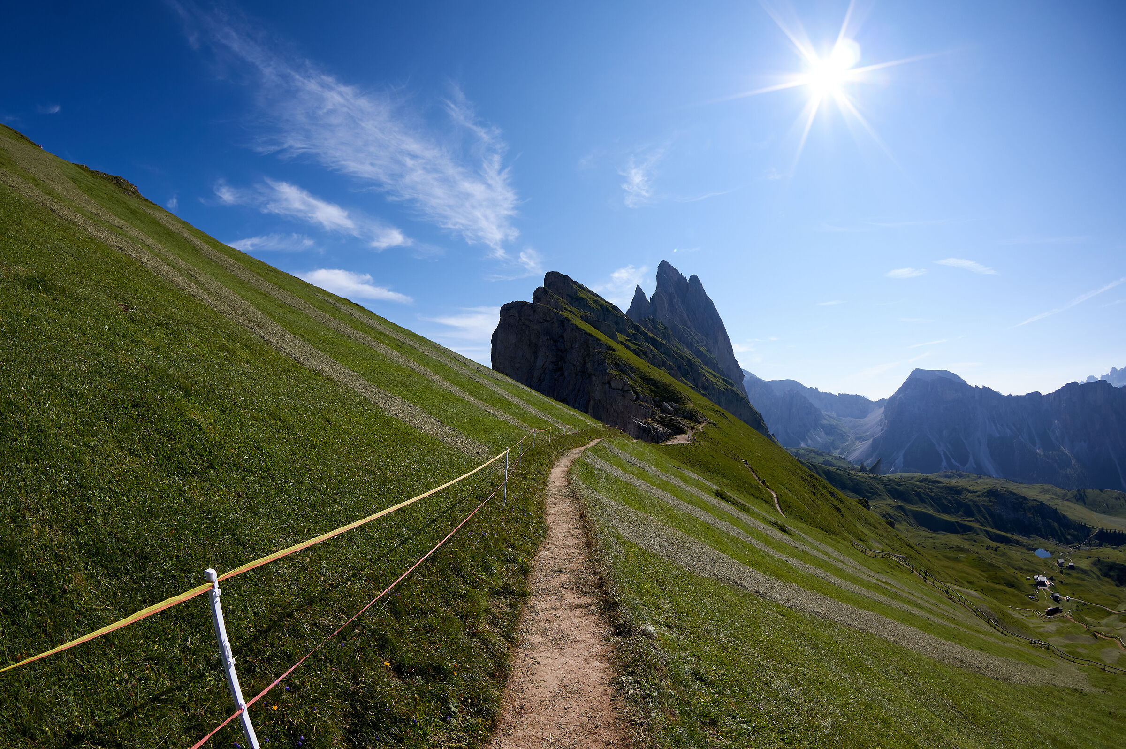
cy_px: 374
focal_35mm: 15
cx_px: 563
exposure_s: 1/640
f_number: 8
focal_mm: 10
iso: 100
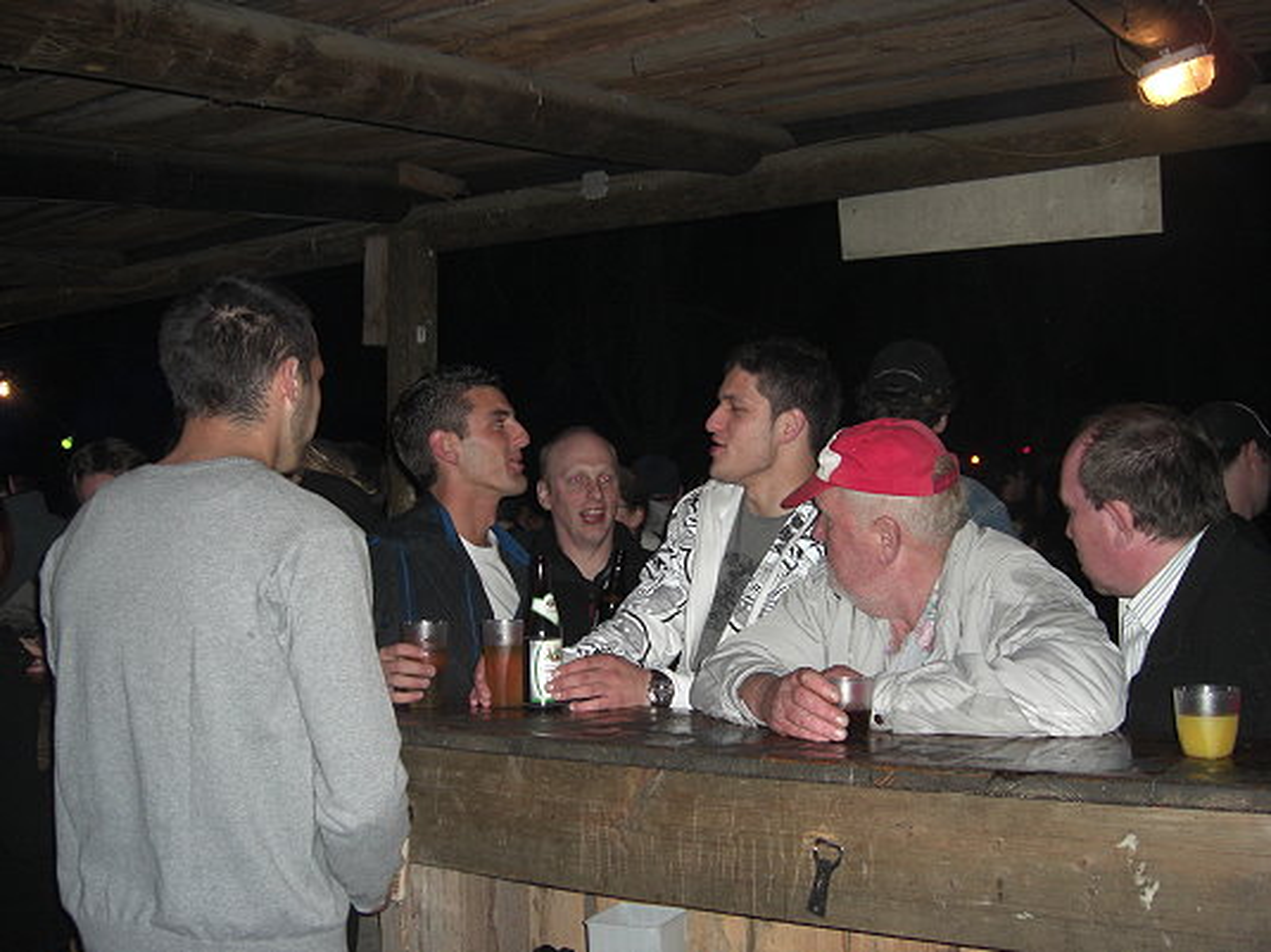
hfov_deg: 49.0
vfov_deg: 37.7
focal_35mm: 38
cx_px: 636
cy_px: 476
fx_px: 1395
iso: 200
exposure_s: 1/60
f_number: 2.8
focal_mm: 7.9
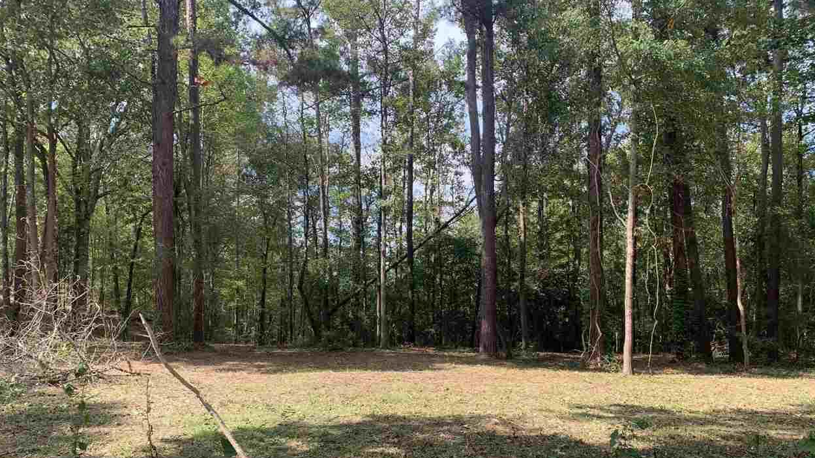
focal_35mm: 29
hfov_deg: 66.1
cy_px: 310
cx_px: 413
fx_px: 627
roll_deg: -0.3
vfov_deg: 39.6
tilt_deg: +2.2
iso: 25
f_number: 1.8
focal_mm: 4.25
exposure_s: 1/388
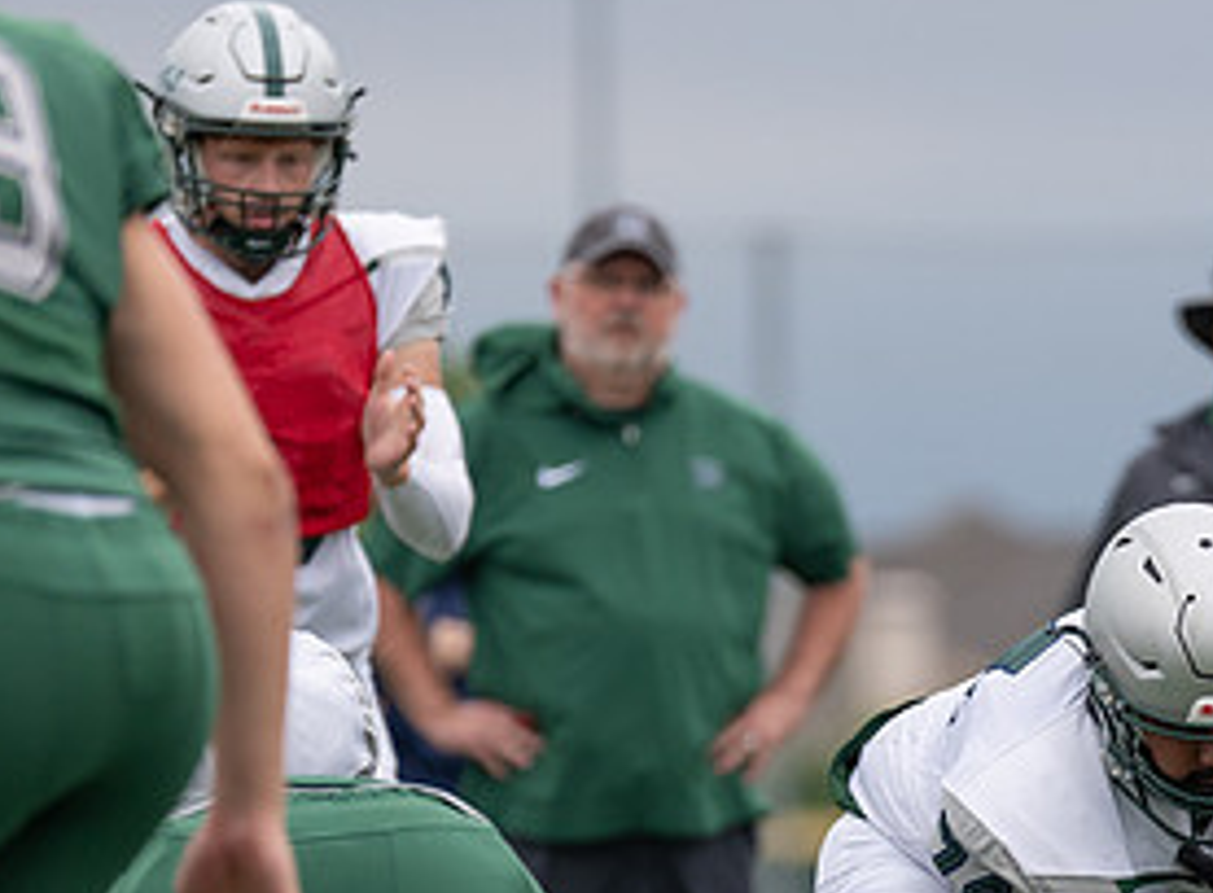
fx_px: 20715
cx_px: 987
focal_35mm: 595
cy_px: 1013
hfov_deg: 3.4
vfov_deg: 2.5
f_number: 2.8
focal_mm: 200
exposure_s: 1/1250
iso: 250
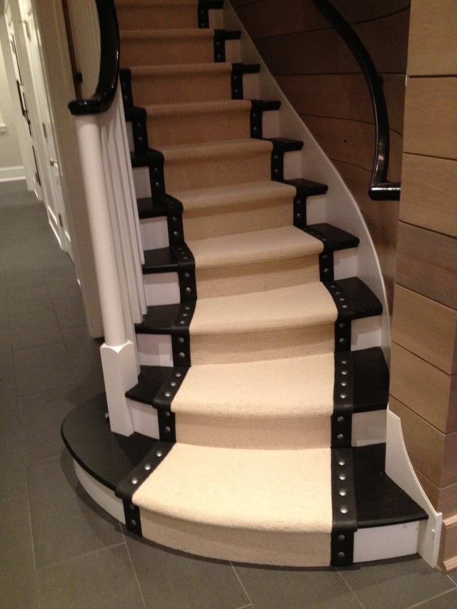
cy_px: 304
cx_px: 228
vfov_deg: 52.6
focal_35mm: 35
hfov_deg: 40.7
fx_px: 616
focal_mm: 4.28
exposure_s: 1/20
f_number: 2.4
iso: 320
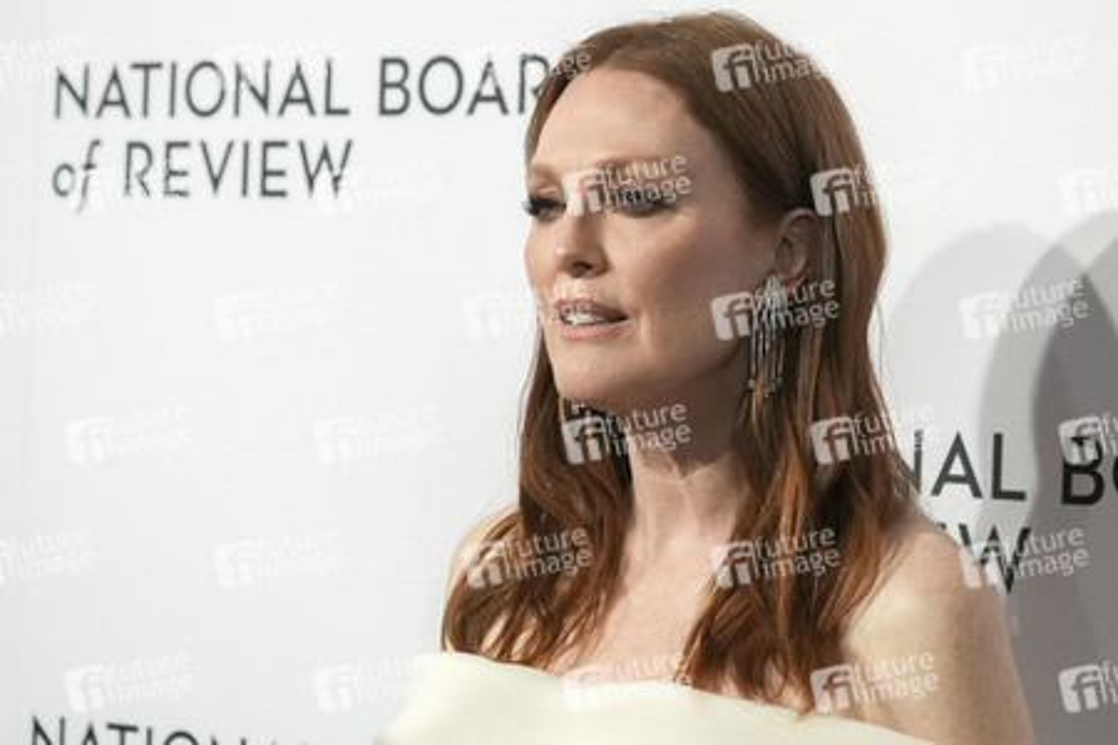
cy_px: 372
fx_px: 3261
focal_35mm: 105
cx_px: 559
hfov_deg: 19.5
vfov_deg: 13.0
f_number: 5.6
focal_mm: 105
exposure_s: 1/400
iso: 8000
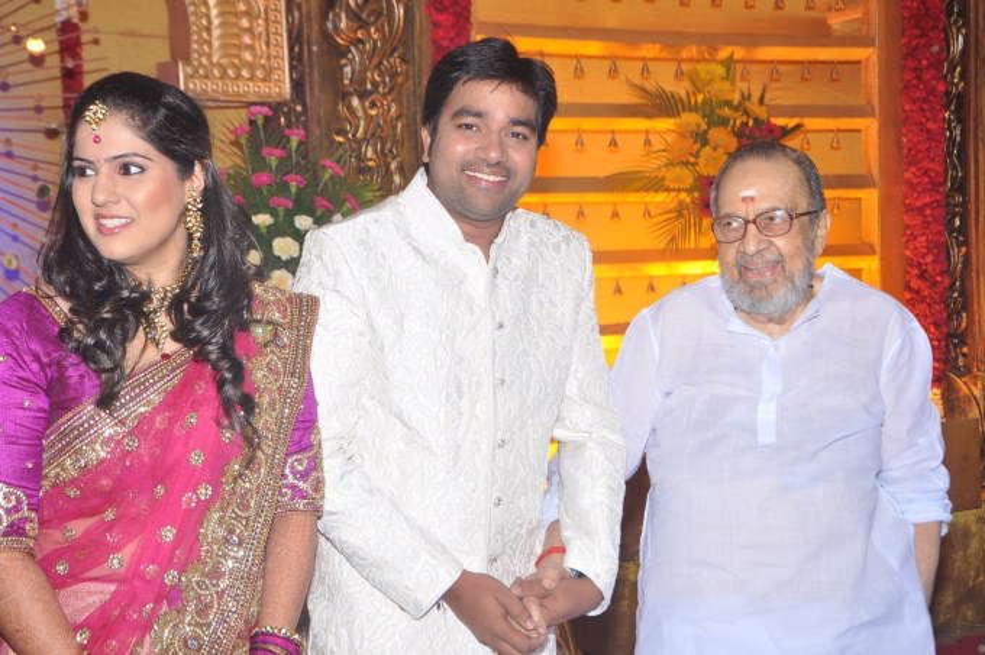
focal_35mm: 147
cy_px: 328
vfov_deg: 9.3
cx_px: 492
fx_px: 4018
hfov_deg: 14.0
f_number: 11
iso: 400
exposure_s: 1/125
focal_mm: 98
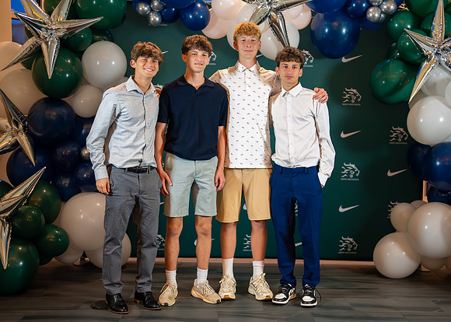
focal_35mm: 54
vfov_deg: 26.1
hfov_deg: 36.0
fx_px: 694
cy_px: 166
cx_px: 249
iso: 1600
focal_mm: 50
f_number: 1.2
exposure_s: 1/400
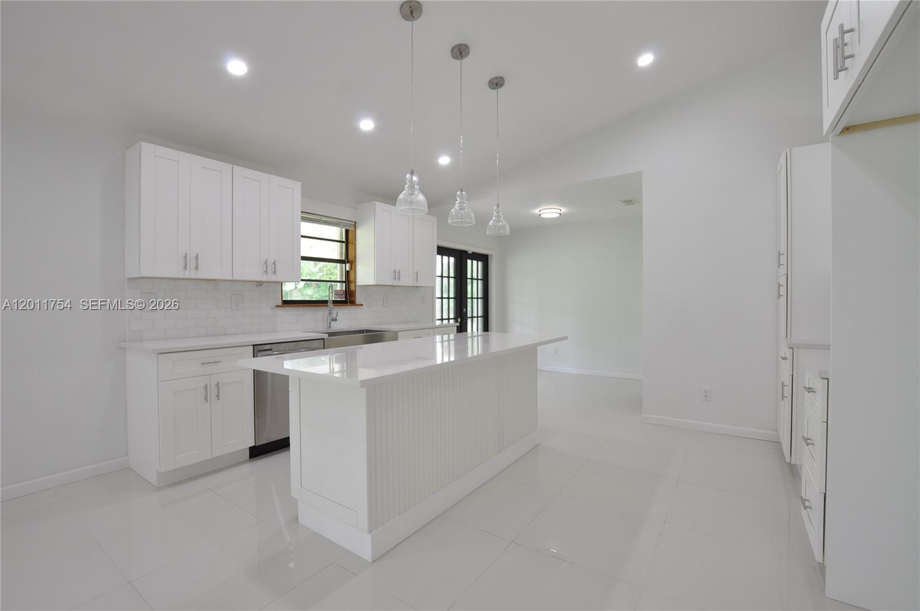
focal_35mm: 15
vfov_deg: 77.2
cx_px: 460
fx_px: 383
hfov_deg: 100.5
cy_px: 306
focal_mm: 10
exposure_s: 1/13
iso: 400
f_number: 8
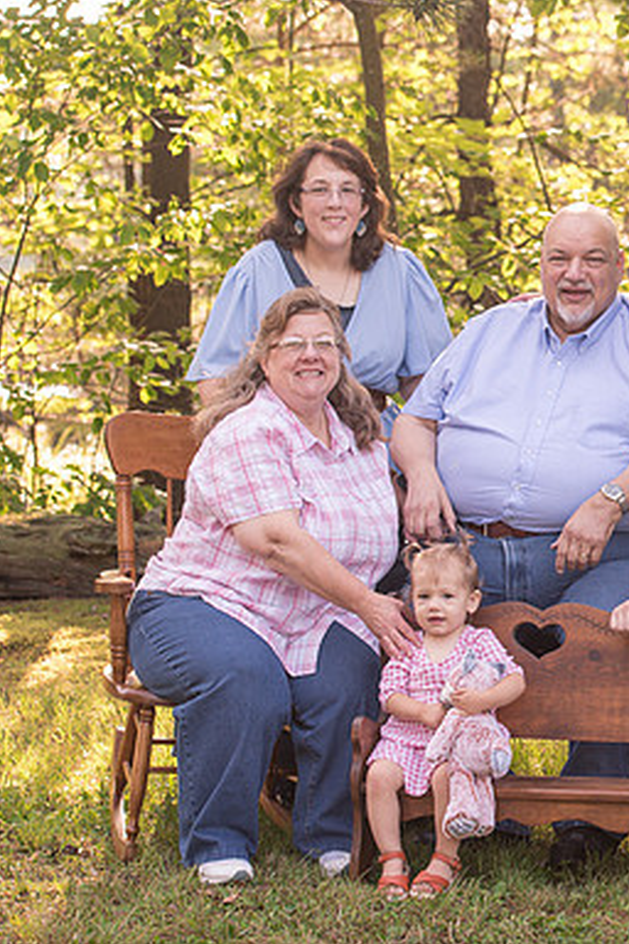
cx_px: 734
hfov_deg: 10.5
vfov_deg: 16.0
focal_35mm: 128
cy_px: 420
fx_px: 3354
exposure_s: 1/250
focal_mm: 70
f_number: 5
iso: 400
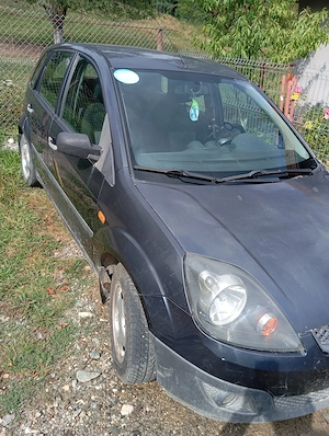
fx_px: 354
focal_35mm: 28
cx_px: 164
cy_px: 218
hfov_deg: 49.9
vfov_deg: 63.4
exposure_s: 1/440
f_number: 1.8
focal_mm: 4.22
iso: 112
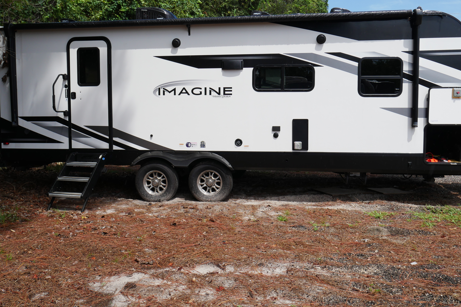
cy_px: 133
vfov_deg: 43.5
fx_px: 384
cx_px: 232
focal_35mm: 30
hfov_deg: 61.9
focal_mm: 14
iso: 200
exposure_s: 1/500
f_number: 7.1
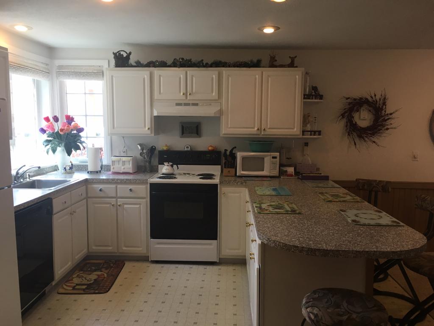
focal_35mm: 29
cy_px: 163
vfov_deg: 48.2
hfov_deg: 61.7
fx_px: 364
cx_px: 217
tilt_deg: -6.2
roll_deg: -0.5
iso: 32
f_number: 2.2
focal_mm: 4.15
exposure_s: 1/30
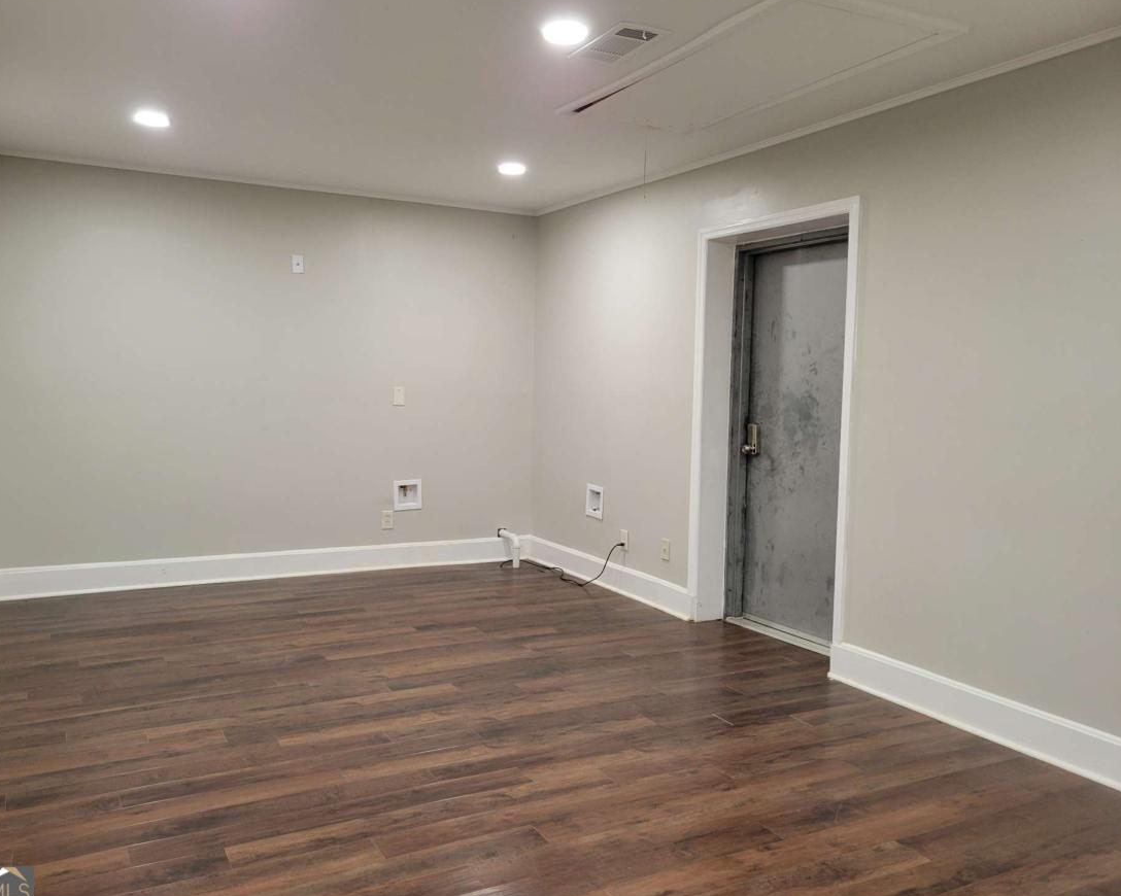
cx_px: 512
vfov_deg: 51.5
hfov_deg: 62.1
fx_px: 929
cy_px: 449
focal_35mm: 28
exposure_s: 1/60
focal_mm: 5.4
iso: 250
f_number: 1.8
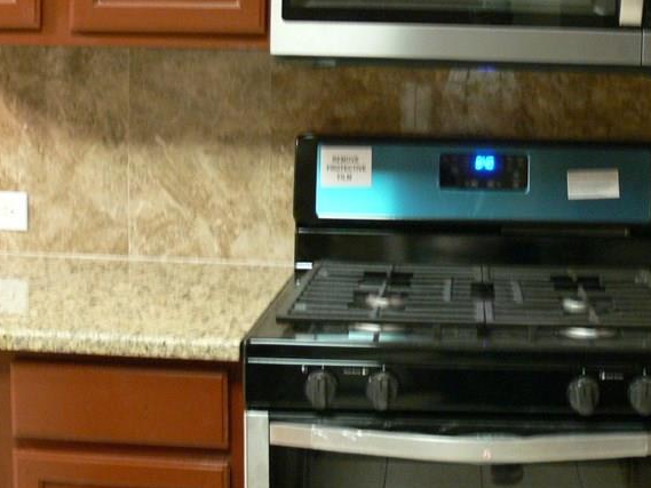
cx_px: 459
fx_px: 1185
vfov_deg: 23.2
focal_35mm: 63
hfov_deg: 30.4
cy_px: 163
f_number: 2.8
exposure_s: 1/4
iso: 200
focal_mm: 7.4
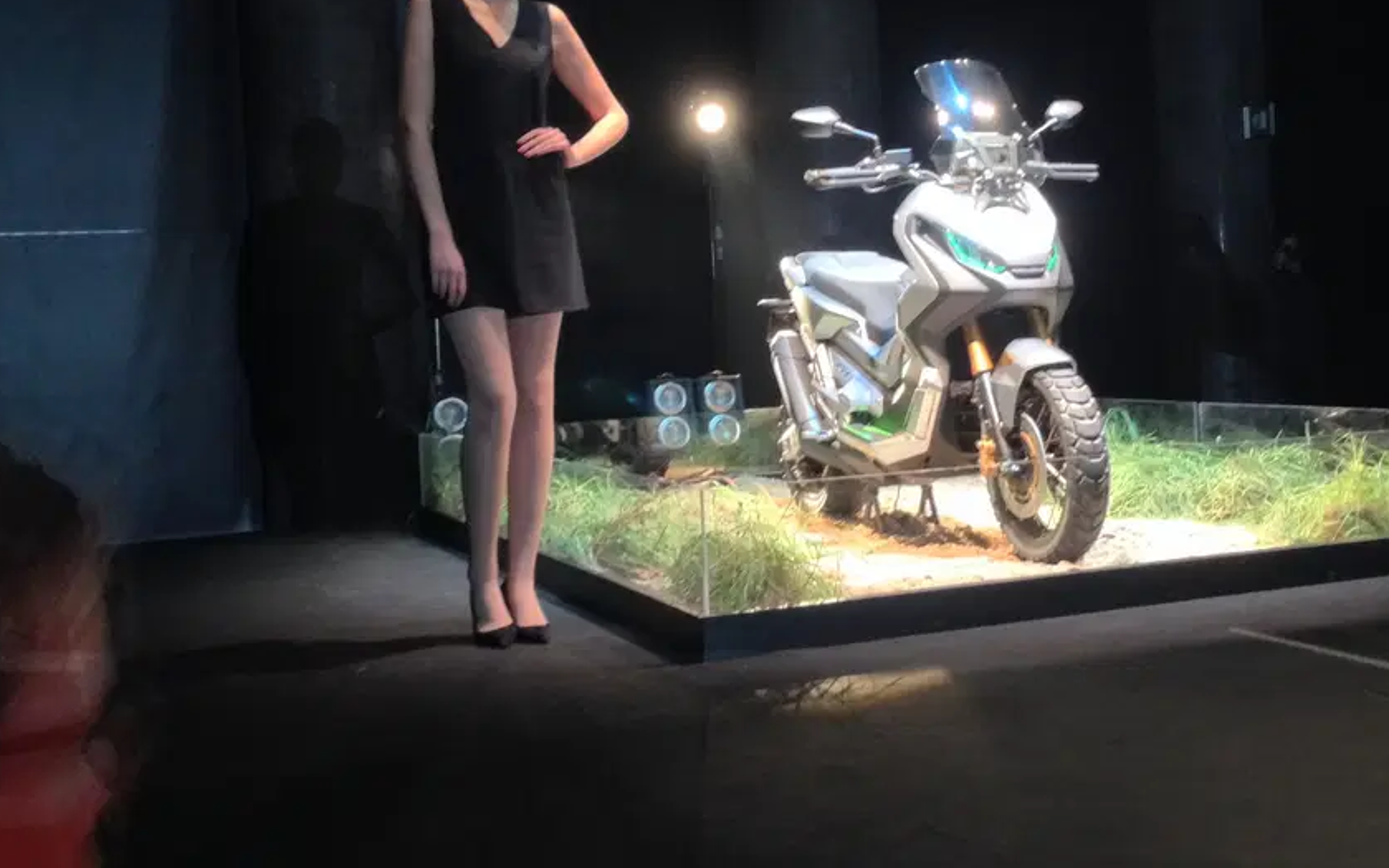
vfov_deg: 25.7
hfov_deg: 40.0
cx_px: 875
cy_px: 316
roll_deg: +3.0
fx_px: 1893
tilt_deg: -1.6
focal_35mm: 50
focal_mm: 4.12
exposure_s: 1/17
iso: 400
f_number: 2.4
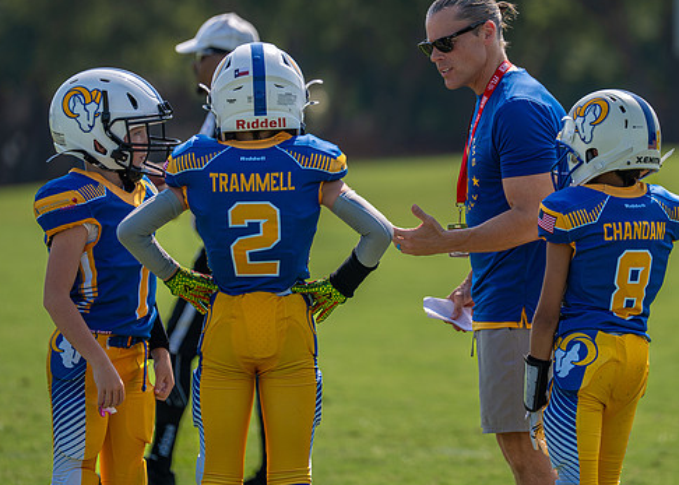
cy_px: 172
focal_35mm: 331
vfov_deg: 4.3
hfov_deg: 6.1
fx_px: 6382
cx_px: 490
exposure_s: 1/2000
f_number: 2.8
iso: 100
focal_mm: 200
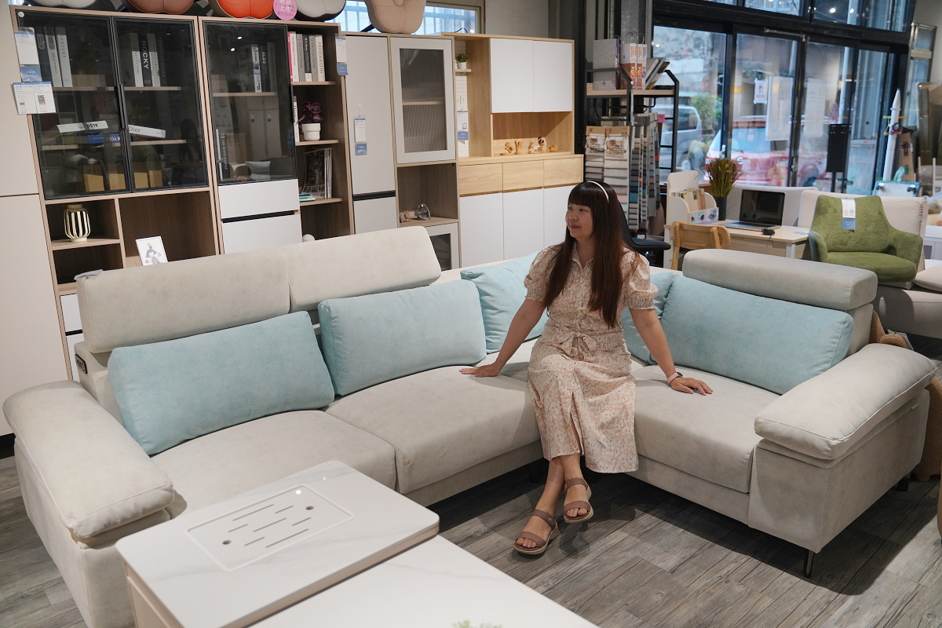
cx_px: 471
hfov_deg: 65.5
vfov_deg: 46.4
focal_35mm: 28
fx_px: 733
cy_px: 314
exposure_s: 1/160
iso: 1600
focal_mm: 28
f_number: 3.2
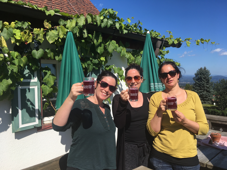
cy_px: 85
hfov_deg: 61.7
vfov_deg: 48.2
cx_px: 114
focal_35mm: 29
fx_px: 190
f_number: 2.2
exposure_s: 1/1832
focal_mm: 4.15
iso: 25
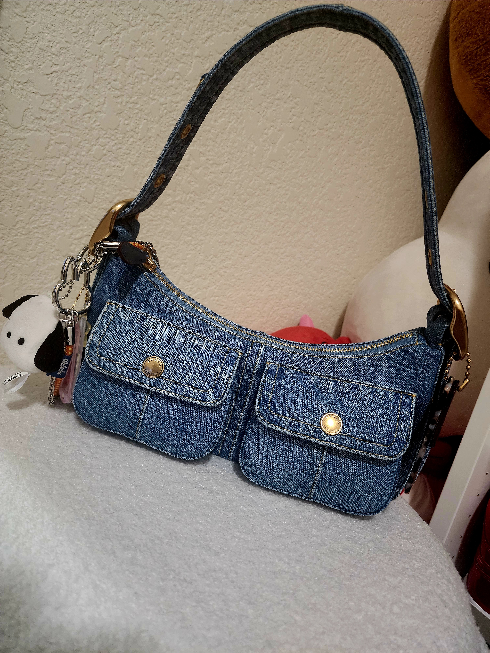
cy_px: 326
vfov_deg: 73.9
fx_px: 434
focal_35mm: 23
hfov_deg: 58.9
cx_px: 245
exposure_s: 1/30
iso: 640
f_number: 1.8
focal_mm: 6.4
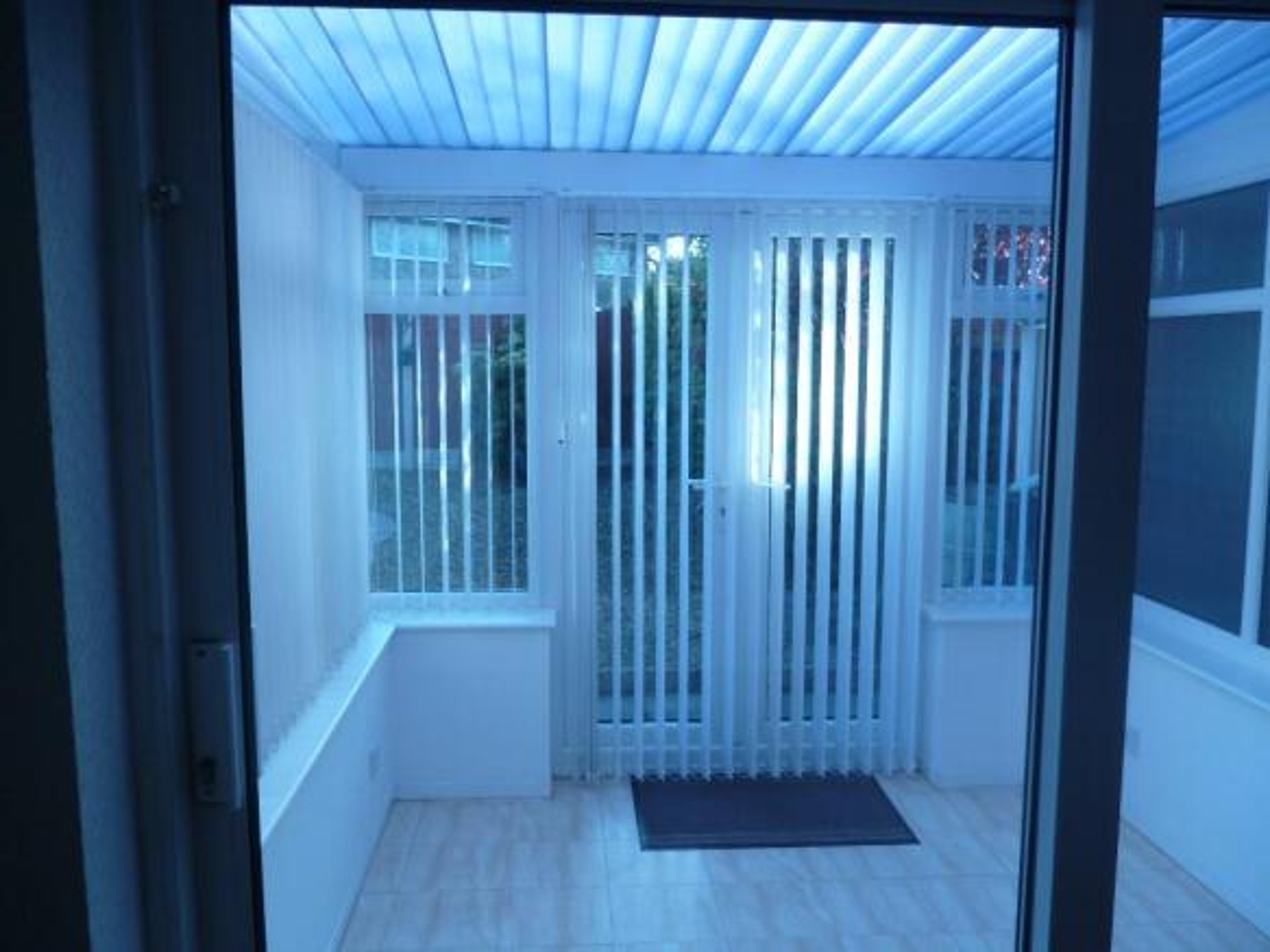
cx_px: 635
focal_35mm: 28
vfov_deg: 49.7
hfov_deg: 63.5
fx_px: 1027
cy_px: 476
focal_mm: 5
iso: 100
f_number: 3.1
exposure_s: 1/125
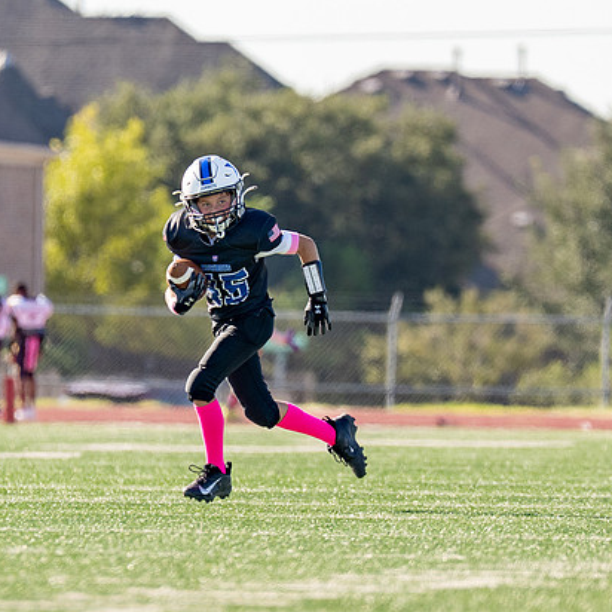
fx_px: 12781
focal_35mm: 639
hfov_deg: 2.7
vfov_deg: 2.7
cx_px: 315
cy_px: 315
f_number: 2.8
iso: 160
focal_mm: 200
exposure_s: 1/2000
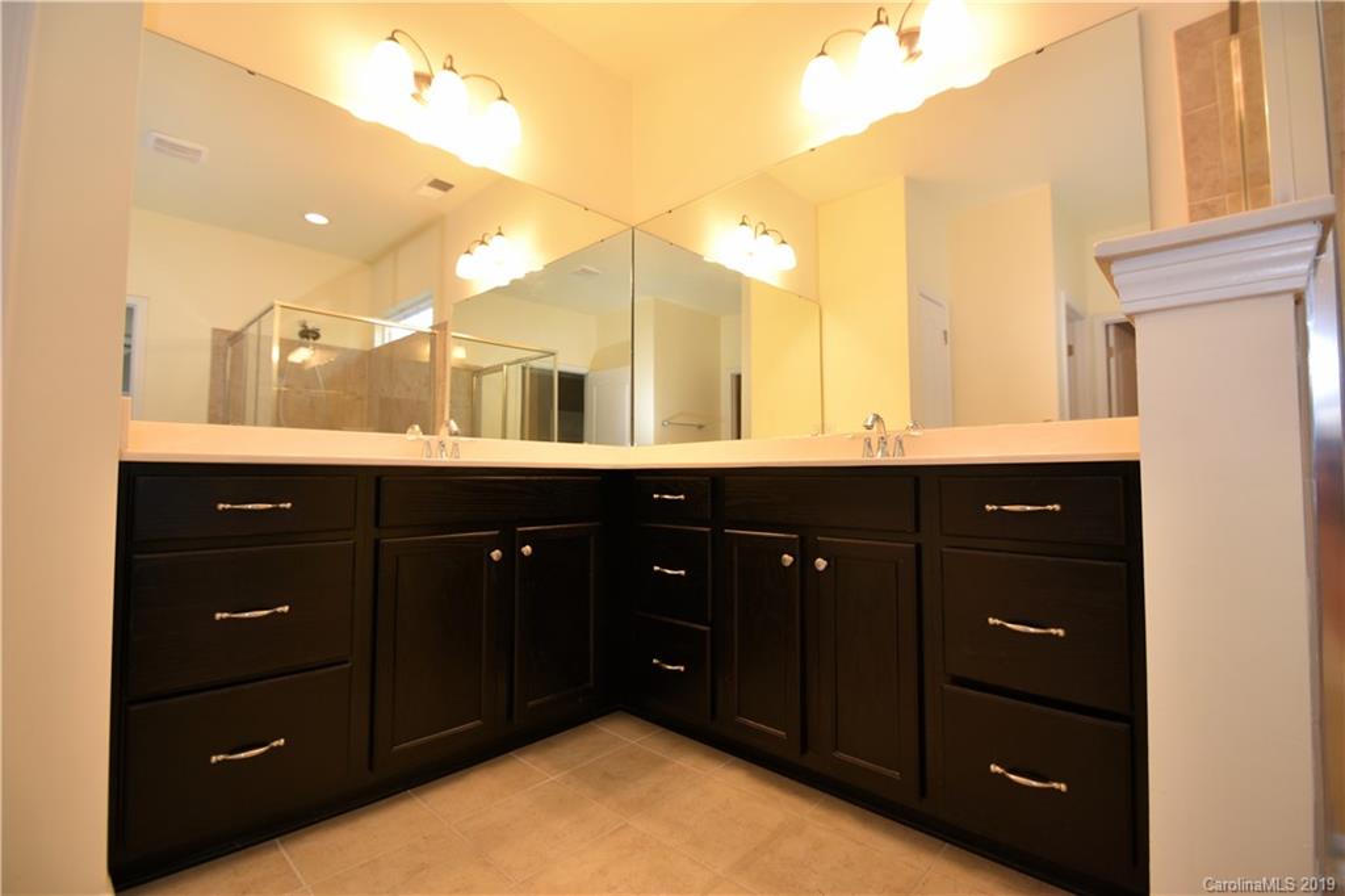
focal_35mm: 15
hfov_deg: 100.4
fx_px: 560
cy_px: 448
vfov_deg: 77.3
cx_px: 672
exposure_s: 1/60
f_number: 4
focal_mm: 10
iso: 280
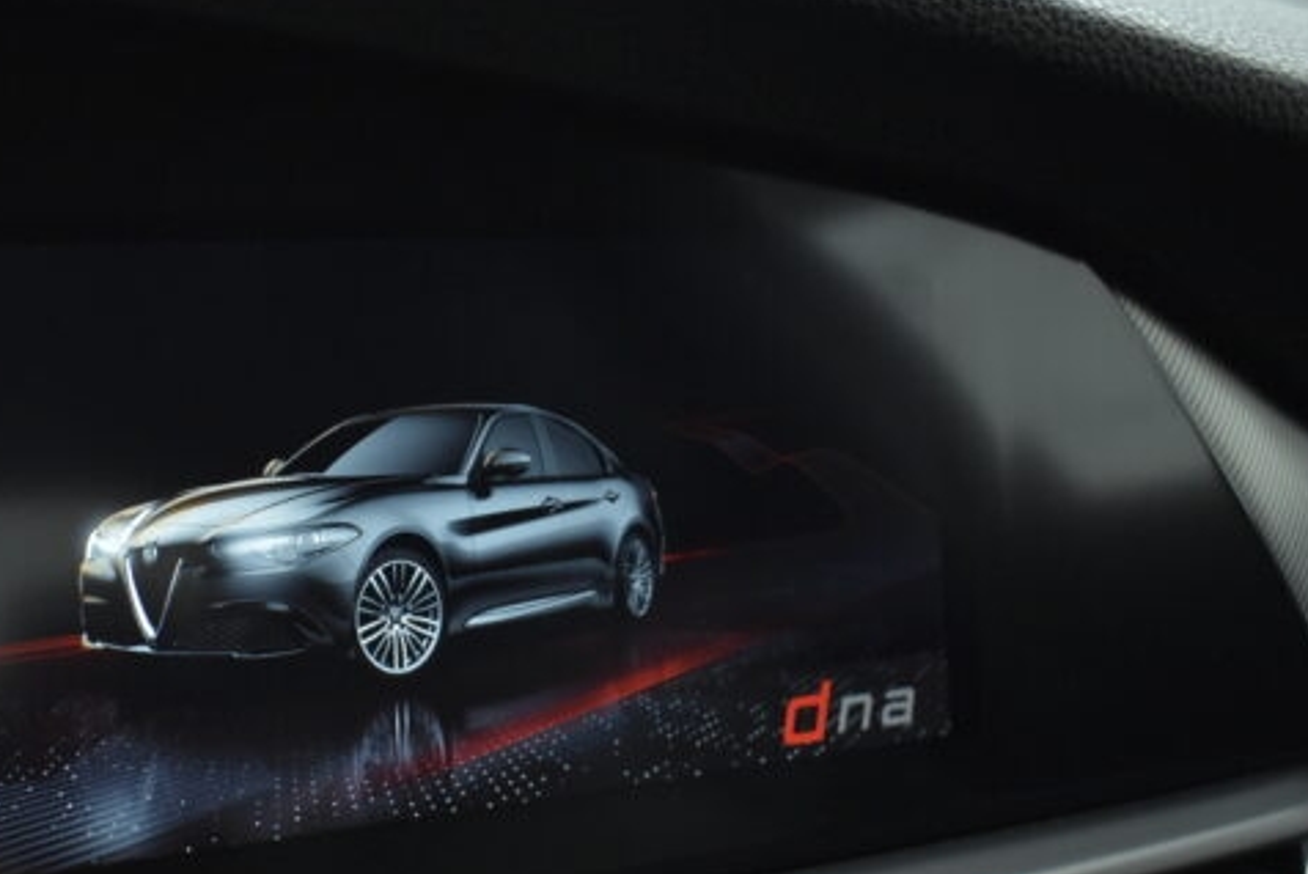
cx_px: 267
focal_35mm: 51
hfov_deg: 37.6
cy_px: 603
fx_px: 1847
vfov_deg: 26.4
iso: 1600
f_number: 3.8
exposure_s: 1/50
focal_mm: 21
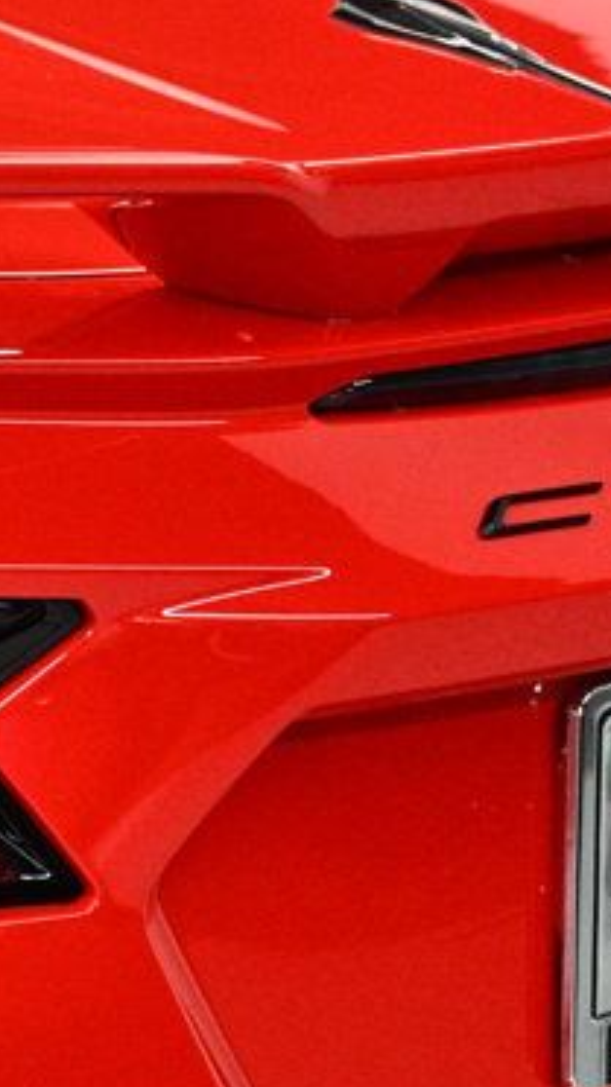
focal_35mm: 147
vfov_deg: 14.5
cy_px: 970
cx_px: -819
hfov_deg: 7.7
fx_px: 4238
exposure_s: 1/100
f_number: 4.2
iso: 3200
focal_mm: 34
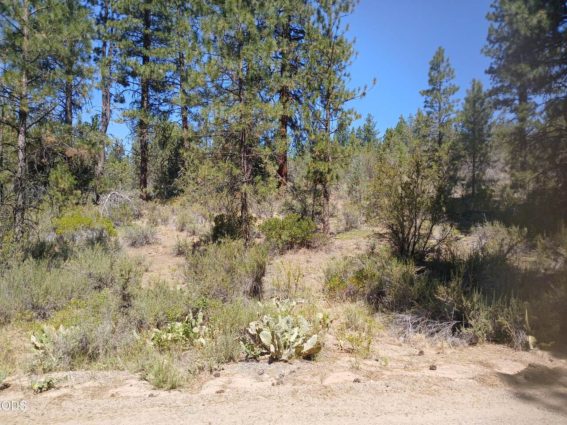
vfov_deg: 53.1
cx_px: 284
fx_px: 426
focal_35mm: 26
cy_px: 212
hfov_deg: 67.3
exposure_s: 1/348
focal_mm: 3.98
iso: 20
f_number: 1.8
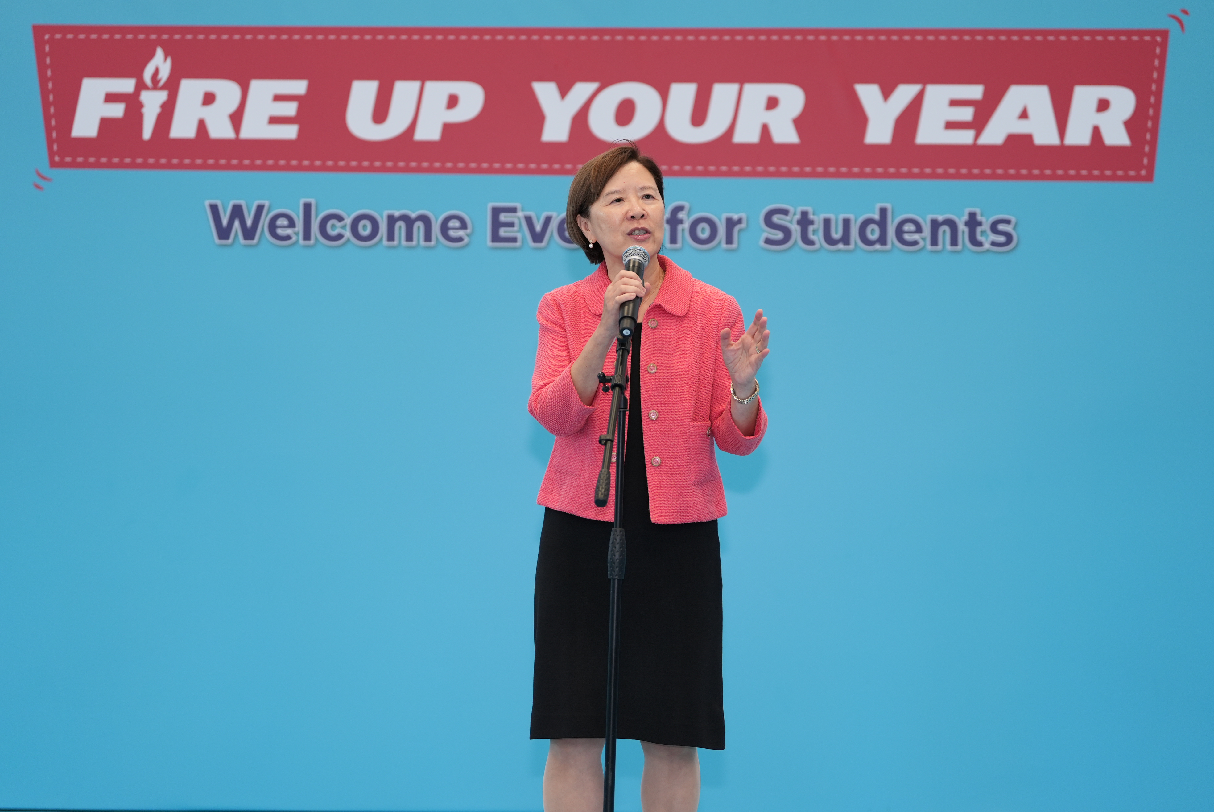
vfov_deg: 15.4
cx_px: 607
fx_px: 3004
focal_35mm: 89
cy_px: 406
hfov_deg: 22.8
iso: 500
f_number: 2.8
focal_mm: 89
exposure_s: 1/200
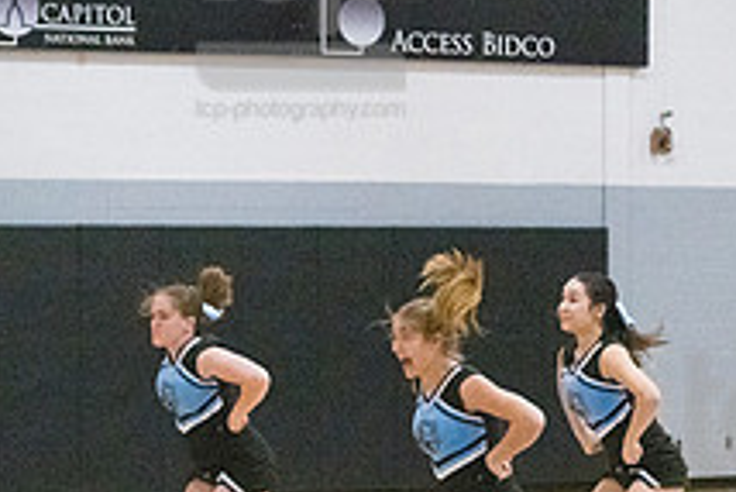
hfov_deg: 9.4
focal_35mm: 217
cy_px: 473
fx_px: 4439
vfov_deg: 6.3
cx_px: 791
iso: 10000
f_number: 5
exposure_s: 1/1250
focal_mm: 80
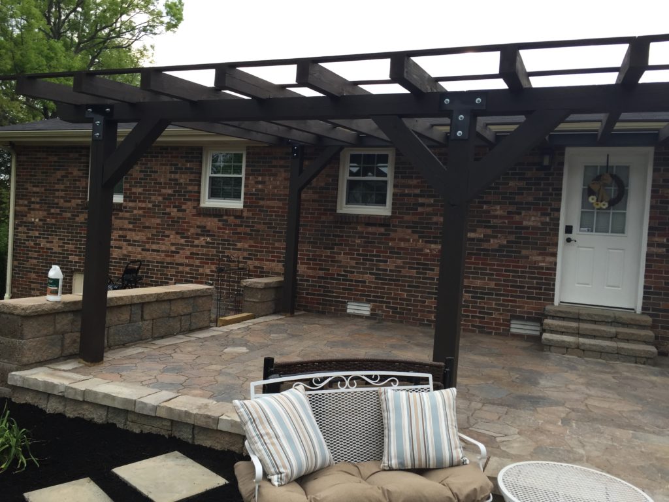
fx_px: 560
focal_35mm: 29
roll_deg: -4.0
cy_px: 251
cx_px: 334
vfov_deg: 48.2
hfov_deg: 61.7
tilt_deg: -2.2
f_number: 2.2
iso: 32
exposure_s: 1/60
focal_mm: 4.15
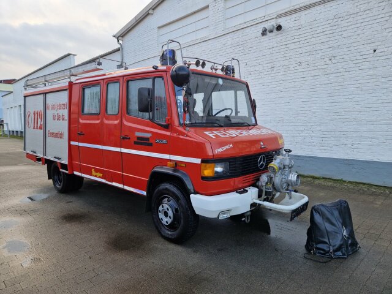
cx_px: 196
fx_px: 260
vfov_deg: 58.9
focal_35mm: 23
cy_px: 147
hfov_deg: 73.9
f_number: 1.8
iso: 50
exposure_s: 1/180
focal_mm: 5.4
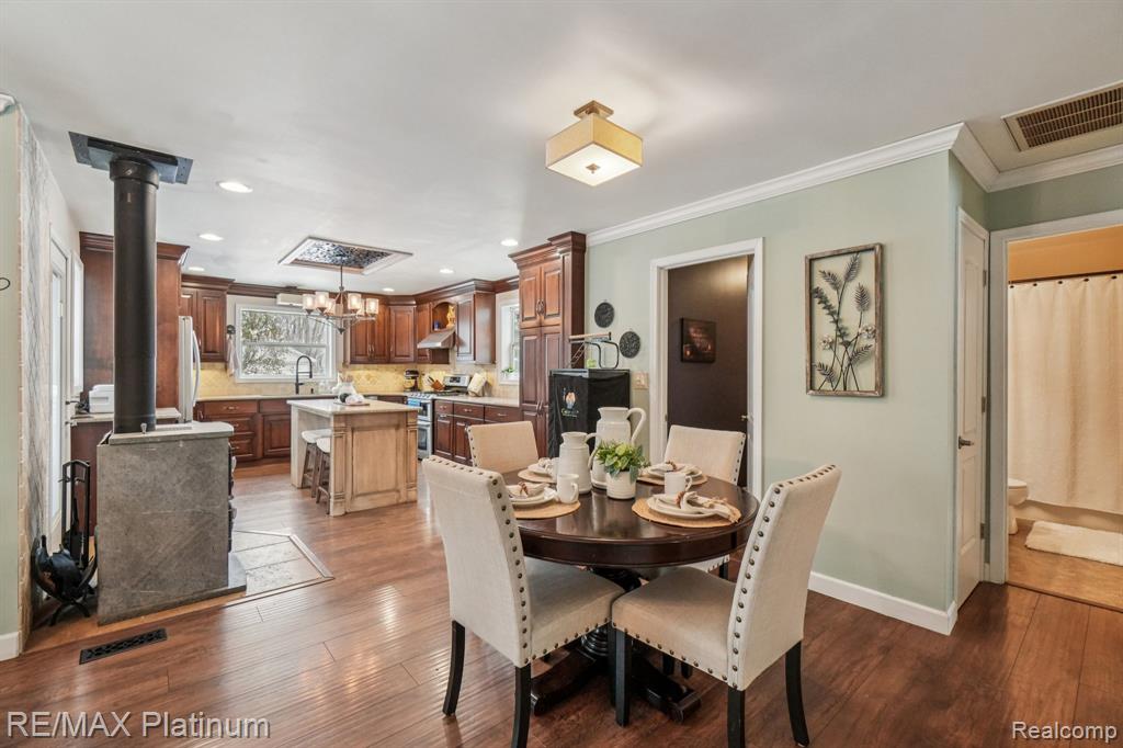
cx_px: 562
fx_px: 468
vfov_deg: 77.3
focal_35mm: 15
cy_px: 374
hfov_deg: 100.4
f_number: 8
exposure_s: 1/30
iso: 1000
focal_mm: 10
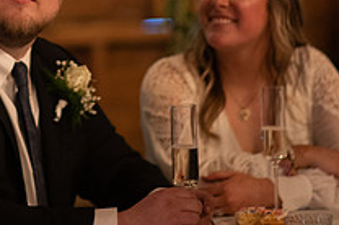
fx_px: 2228
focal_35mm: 237
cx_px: 20
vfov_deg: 5.7
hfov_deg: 8.7
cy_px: -72
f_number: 1.4
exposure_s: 1/200
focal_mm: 85
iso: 2500
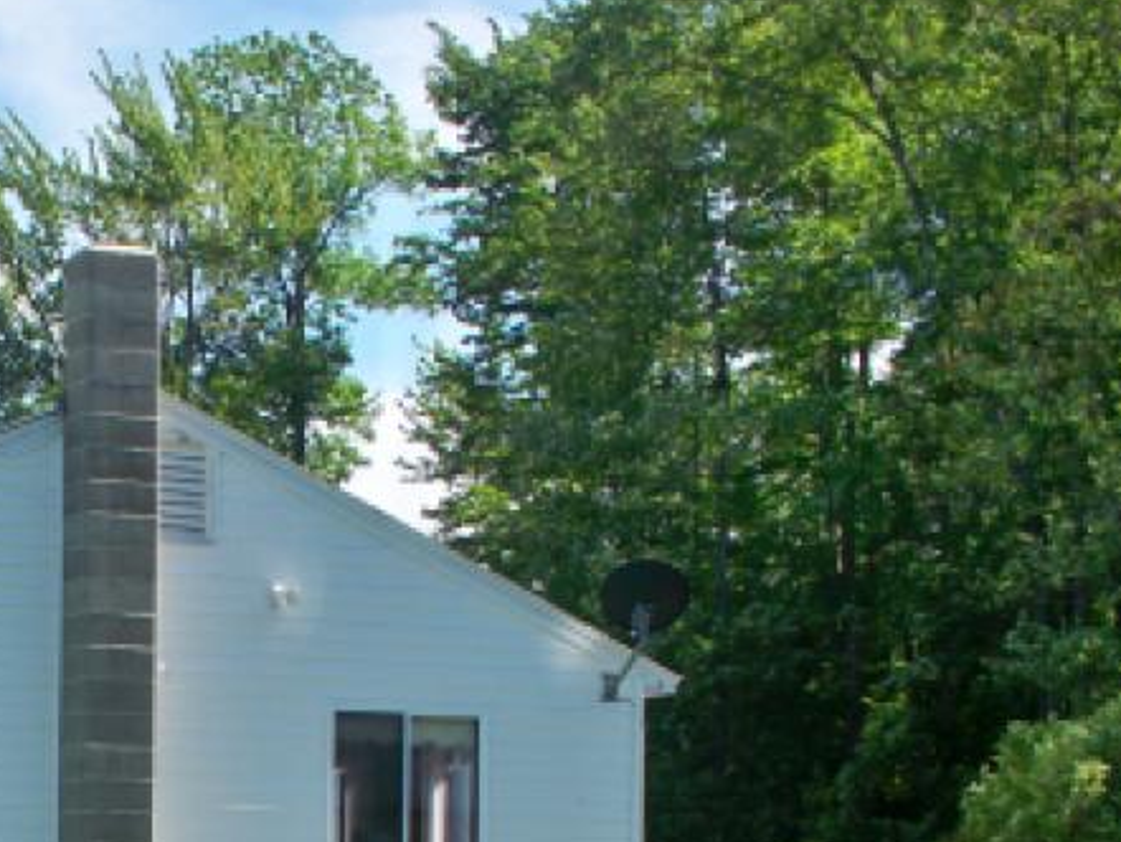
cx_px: -58
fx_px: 2625
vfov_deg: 17.7
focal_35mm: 81
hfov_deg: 22.9
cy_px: 899
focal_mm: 7.54
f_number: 4.8
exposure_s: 1/320
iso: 80
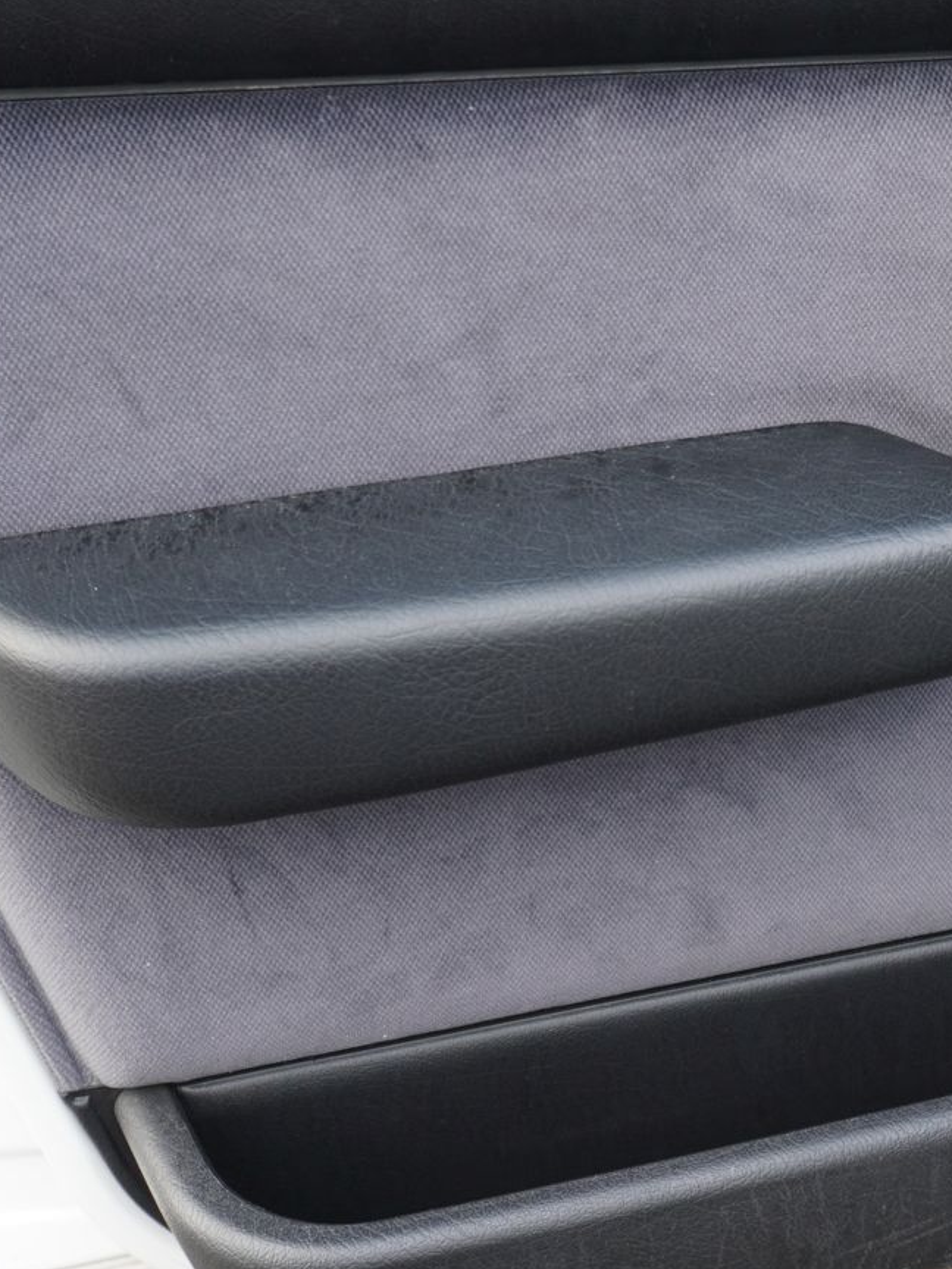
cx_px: 887
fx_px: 2571
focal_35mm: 70
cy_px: 408
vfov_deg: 27.5
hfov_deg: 20.5
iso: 200
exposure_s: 1/40
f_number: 4
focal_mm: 21
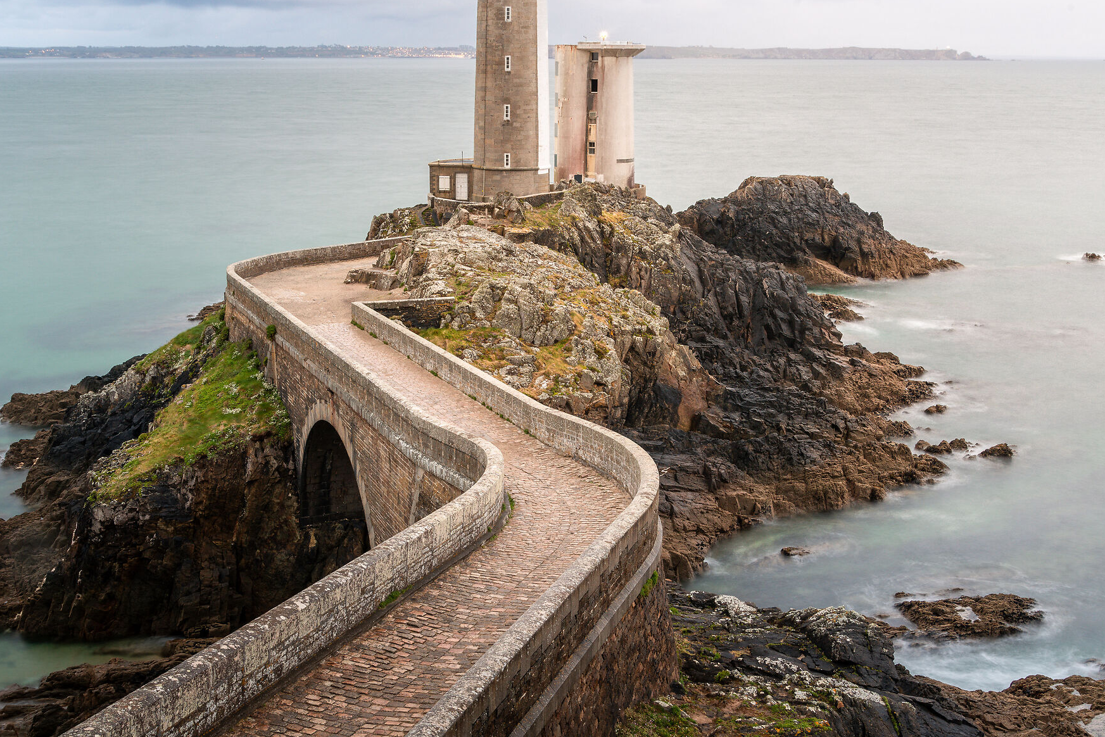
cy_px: 267
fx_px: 1351
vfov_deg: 30.4
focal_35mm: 44
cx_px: 494
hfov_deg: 44.4
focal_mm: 32
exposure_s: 8
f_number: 14
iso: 64
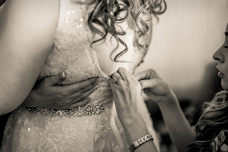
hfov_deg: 39.6
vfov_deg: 27.0
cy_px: 76
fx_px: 317
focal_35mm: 50
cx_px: 114
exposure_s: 1/250
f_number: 1.2
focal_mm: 50
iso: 1000
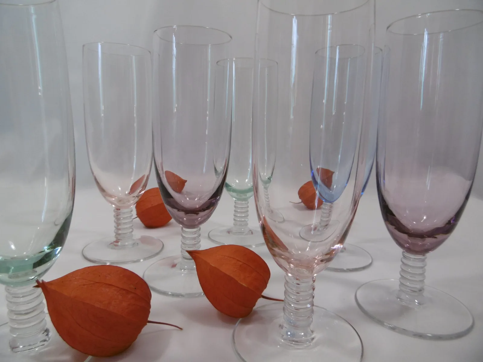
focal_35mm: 24
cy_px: 181
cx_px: 242
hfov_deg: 71.6
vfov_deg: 56.8
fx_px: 335
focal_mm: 4.3
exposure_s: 1/50
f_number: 3.1
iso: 100
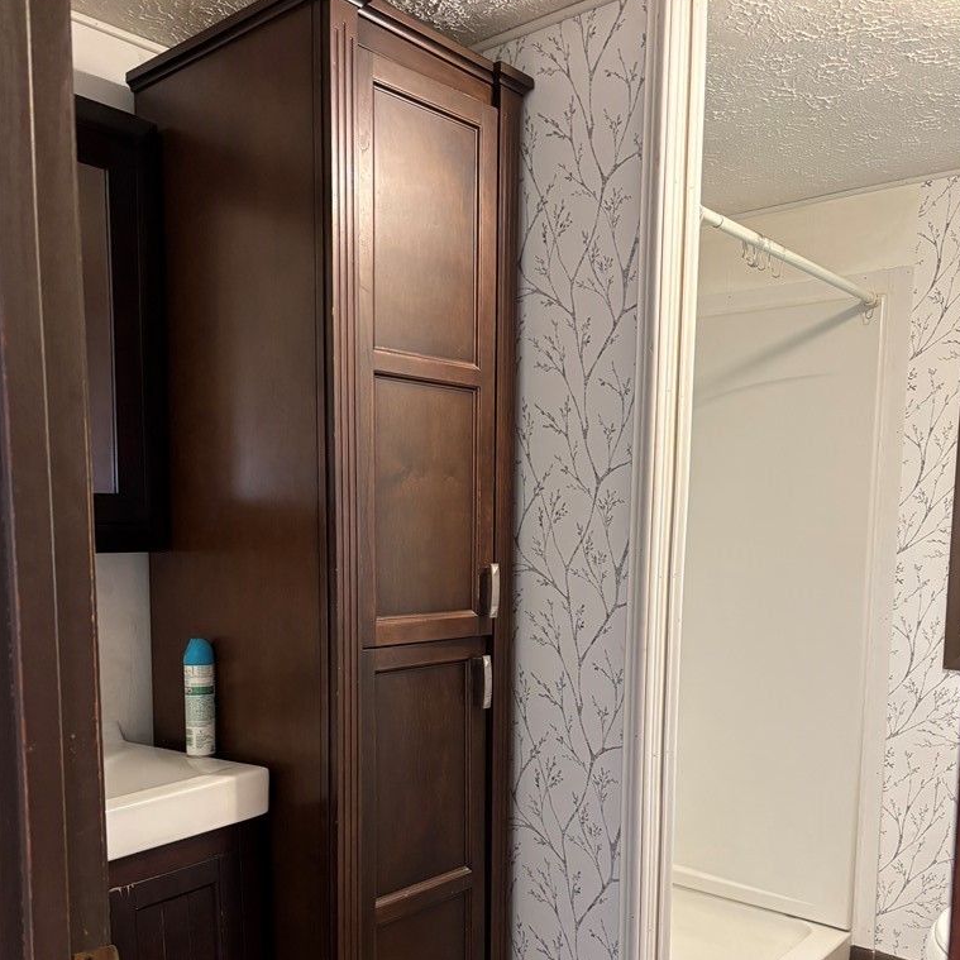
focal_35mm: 31
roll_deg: -0.3
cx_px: 482
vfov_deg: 51.6
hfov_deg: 52.5
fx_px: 973
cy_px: 639
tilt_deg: -7.2
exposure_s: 1/60
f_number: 1.6
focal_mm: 5.96
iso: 320
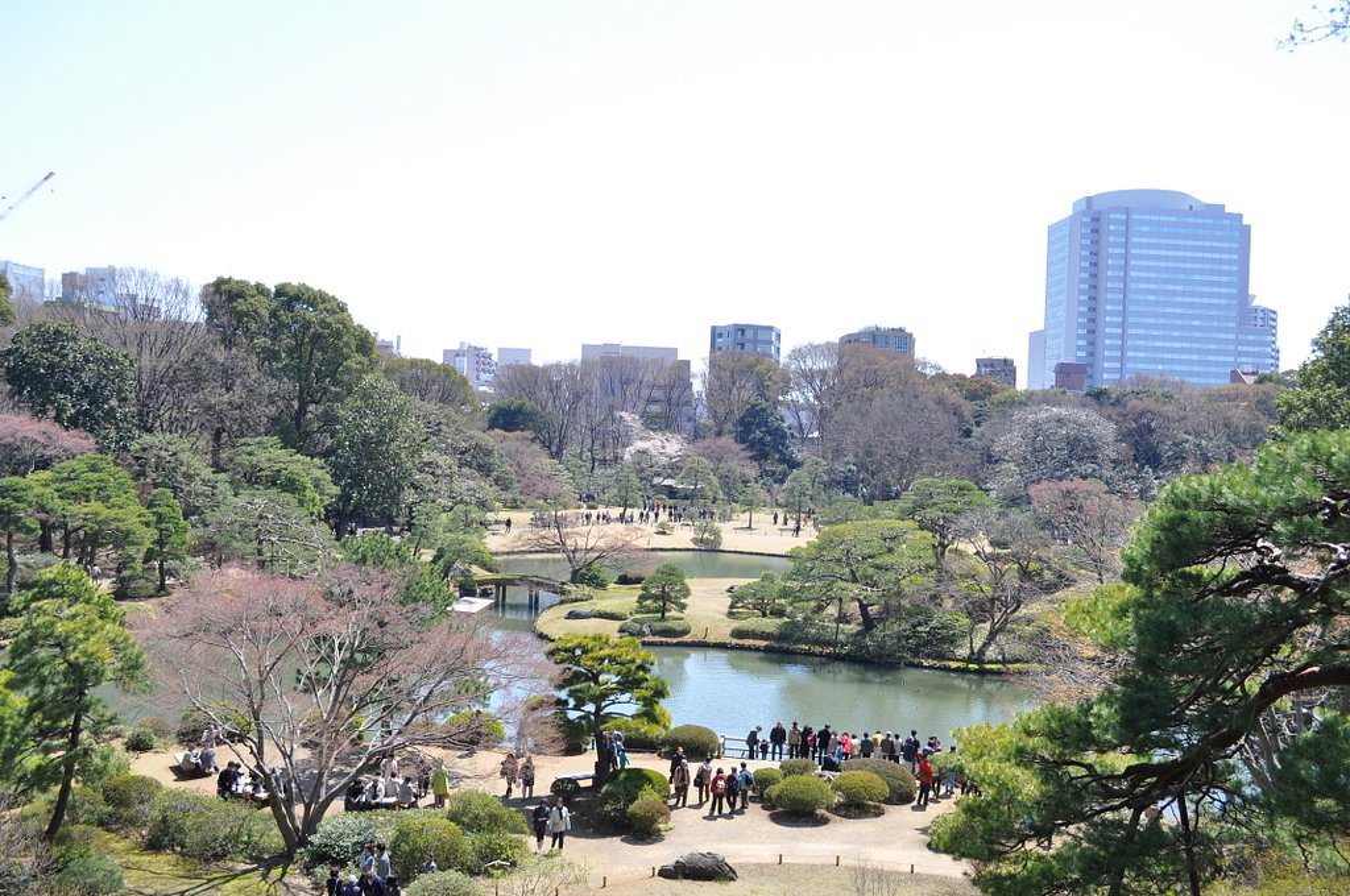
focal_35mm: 30
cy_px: 448
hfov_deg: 62.0
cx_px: 675
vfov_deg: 43.5
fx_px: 1124
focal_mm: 20
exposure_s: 1/250
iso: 200
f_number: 8
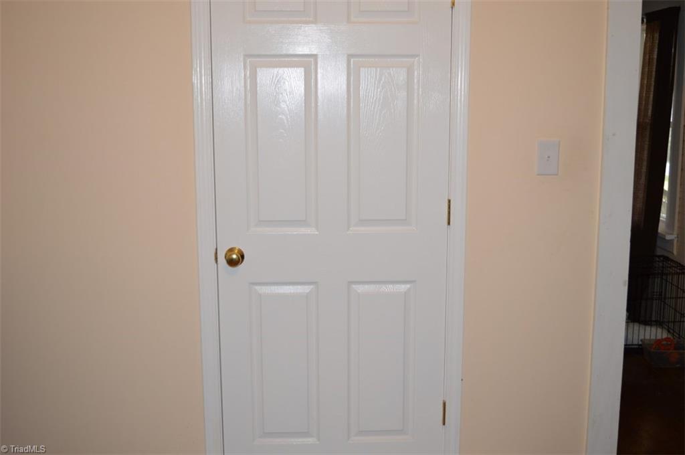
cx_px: 342
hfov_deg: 49.6
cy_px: 228
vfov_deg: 34.1
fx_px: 741
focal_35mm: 39
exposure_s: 1/60
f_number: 4
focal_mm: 26
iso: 400
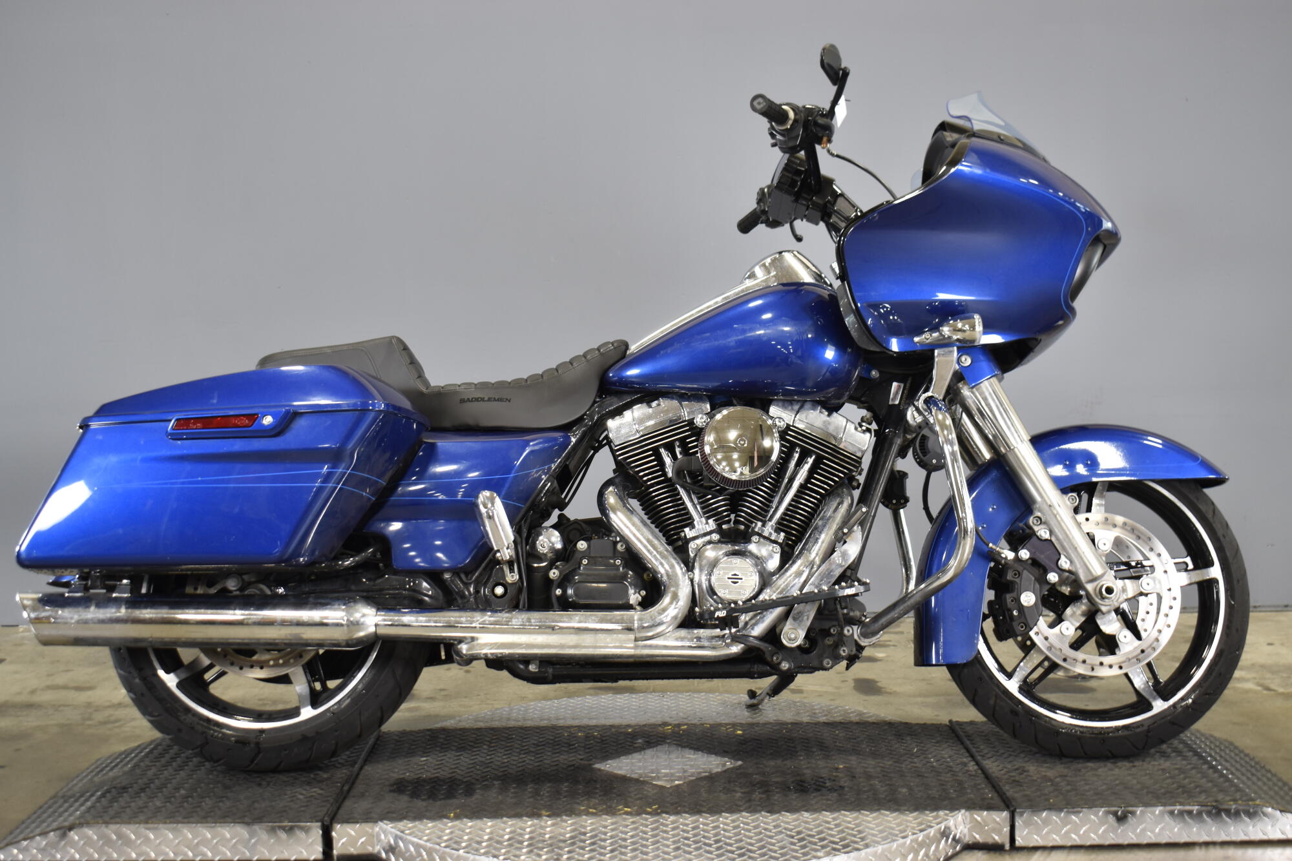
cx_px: 646
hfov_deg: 42.3
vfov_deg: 28.9
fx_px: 1669
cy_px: 430
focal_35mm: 46
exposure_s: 1/15
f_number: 4.2
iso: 400
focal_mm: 31
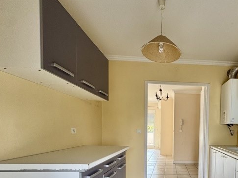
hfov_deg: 68.8
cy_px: 139
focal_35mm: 23
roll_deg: -1.0
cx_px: 180
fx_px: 158
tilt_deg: -3.9
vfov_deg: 55.3
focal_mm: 2.22
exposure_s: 1/99
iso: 64
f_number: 2.2
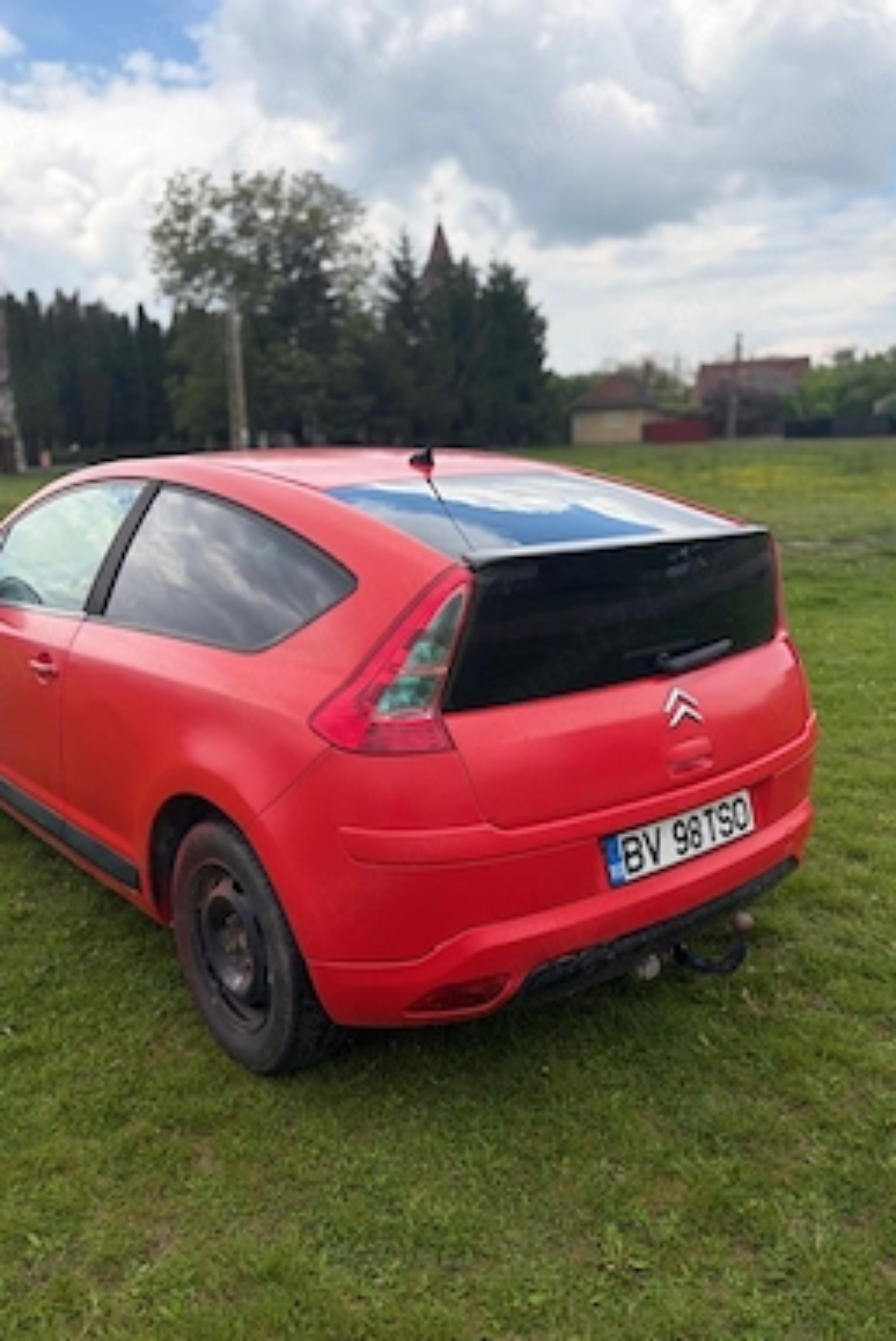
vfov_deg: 65.4
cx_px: 406
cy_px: 677
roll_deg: +2.6
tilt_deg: -11.3
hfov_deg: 46.4
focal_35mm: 28
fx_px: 1043
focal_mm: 5.96
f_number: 1.6
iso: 64
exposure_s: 1/2865
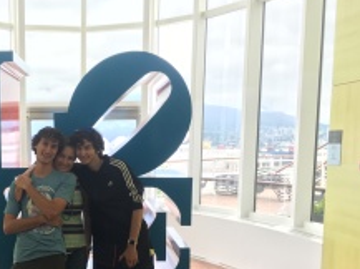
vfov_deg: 29.1
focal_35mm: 49
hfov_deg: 37.3
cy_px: 206
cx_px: 63
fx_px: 509
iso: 32
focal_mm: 4.15
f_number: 2.2
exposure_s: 1/120
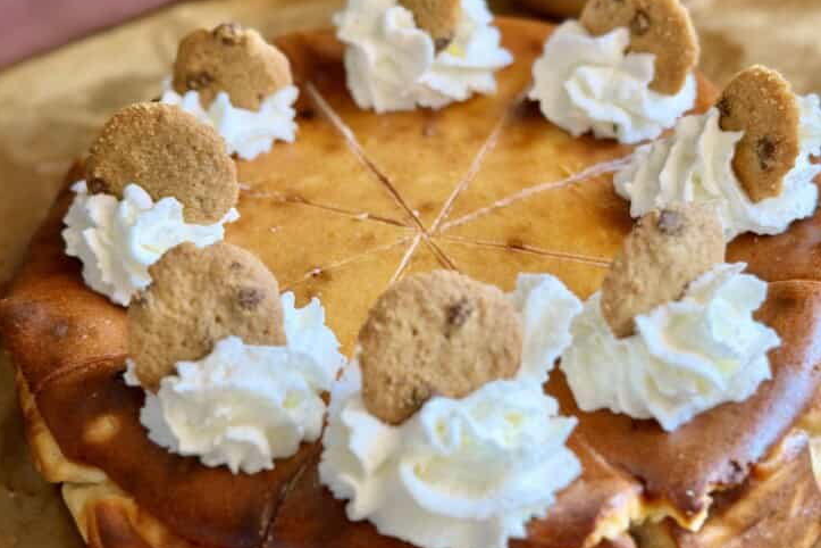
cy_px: 305
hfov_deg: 30.1
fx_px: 1528
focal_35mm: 67
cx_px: 409
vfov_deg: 20.3
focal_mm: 6.8
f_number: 1.8
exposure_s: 1/76
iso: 100
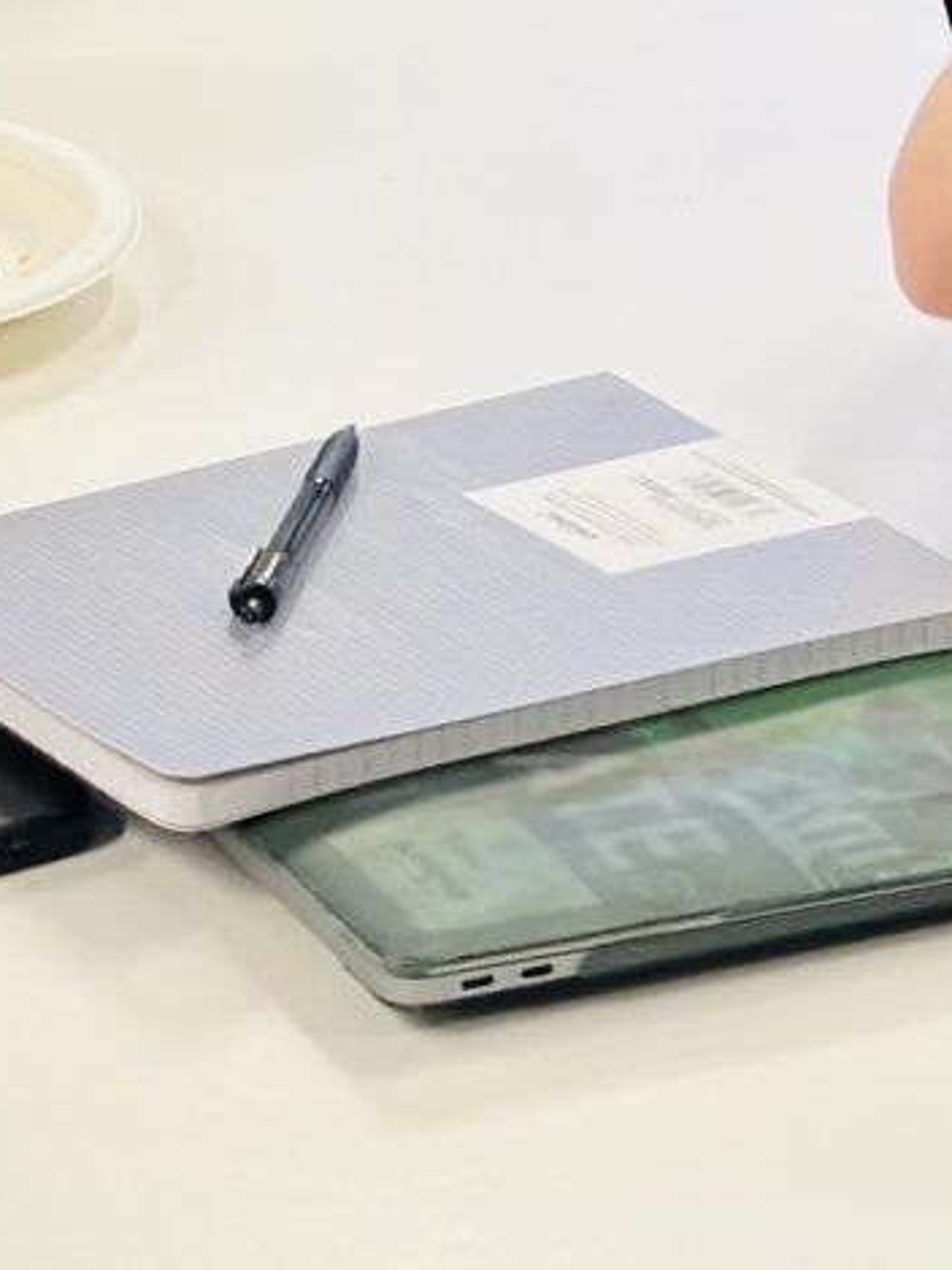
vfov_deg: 8.7
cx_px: 385
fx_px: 7880
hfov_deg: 6.9
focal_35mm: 215
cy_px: -1294
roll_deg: +0.7
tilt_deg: -7.7
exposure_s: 1/120
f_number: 1.78
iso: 100
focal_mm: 6.86
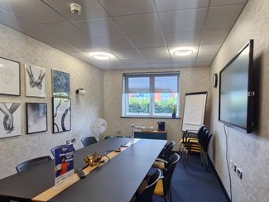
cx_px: 148
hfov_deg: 94.2
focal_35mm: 16
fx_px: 124
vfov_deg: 77.8
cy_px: 113
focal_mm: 1.74
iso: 100
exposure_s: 1/50
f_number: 2.2
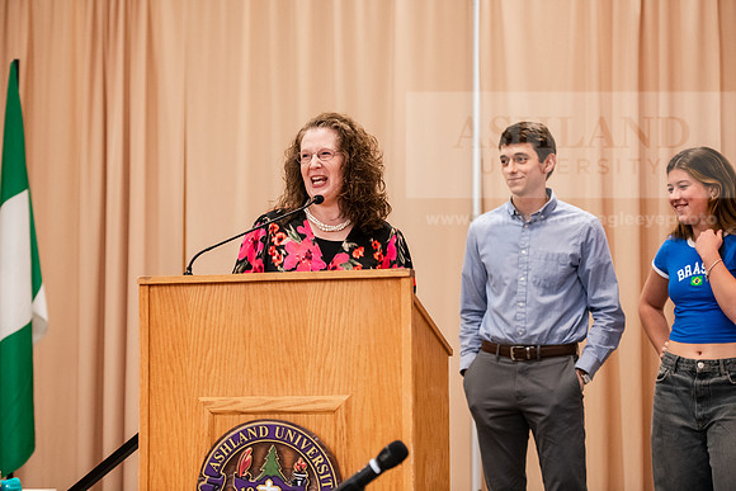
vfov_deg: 14.4
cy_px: 246
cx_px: 368
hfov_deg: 21.5
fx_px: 1943
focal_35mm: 95
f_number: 3.2
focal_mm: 95
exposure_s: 1/200
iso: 4000
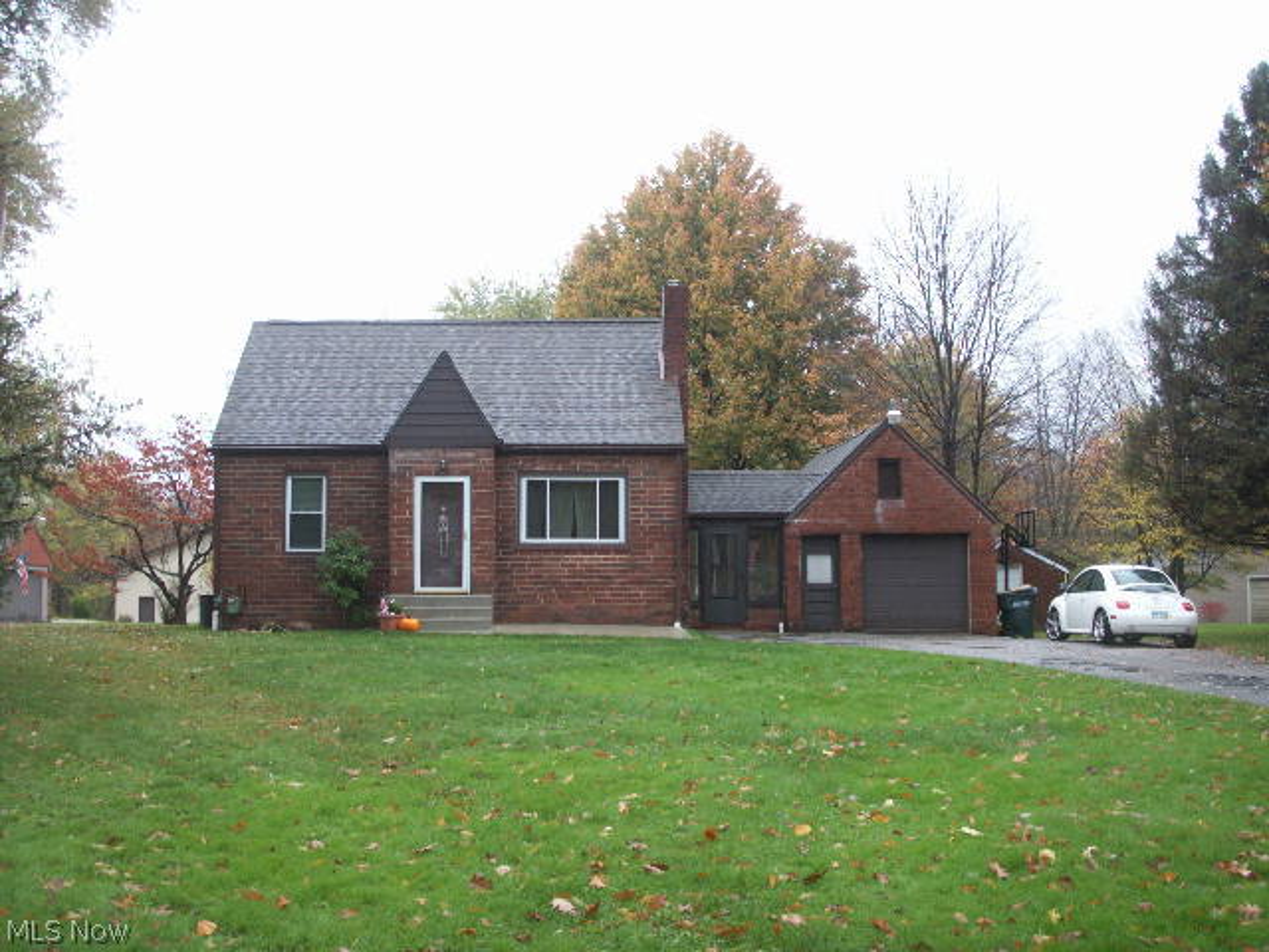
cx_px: 634
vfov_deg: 38.7
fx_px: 1356
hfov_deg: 50.1
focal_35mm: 37
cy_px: 476
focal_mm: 7.7
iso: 50
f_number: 3.5
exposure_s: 1/40
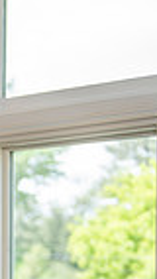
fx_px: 1138
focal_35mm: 154
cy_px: 317
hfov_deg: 6.9
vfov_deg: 13.6
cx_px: -354
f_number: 2.8
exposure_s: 1/160
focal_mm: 35
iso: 100
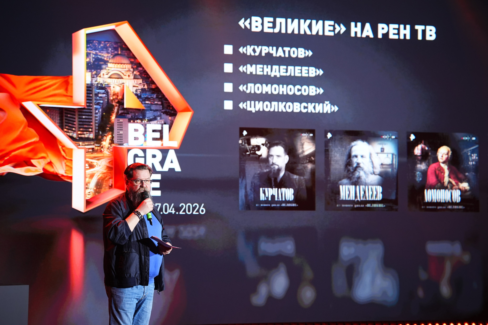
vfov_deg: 13.7
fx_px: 1356
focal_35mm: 100
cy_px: 162
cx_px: 244
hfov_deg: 20.4
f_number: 2.8
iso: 1250
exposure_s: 1/320
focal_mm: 100
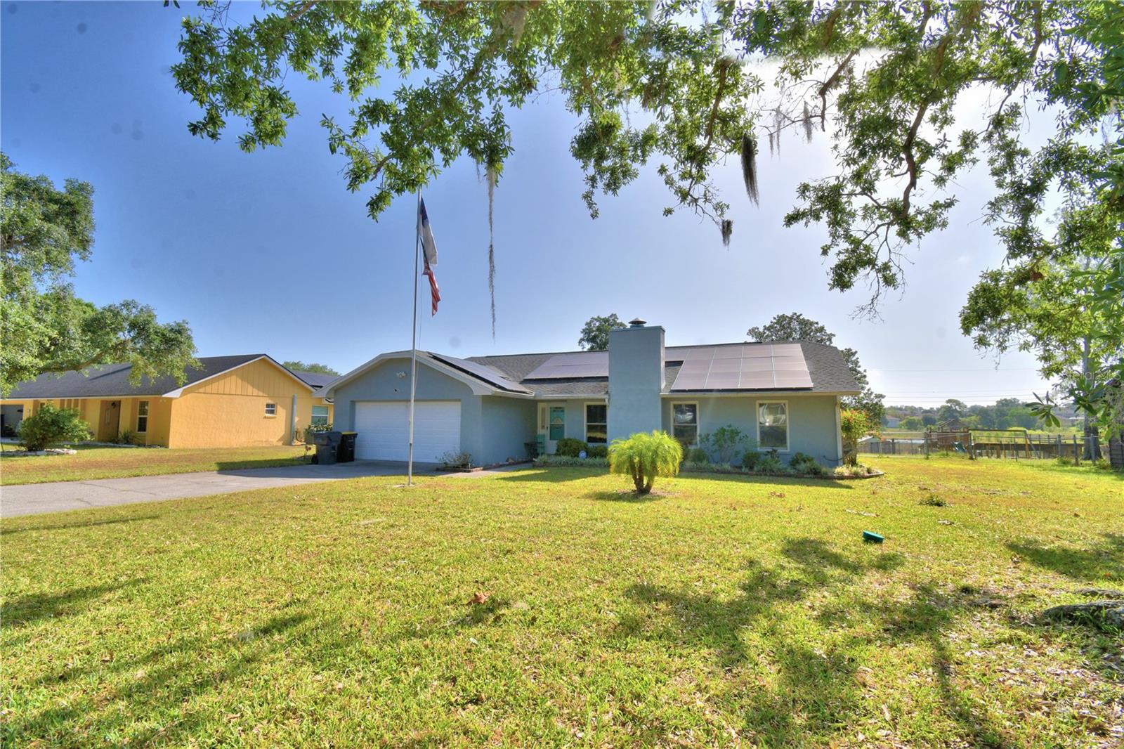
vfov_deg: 77.3
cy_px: 374
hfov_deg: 100.4
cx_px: 562
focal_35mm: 15
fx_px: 468
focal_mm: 10
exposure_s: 1/250
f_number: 13
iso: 100
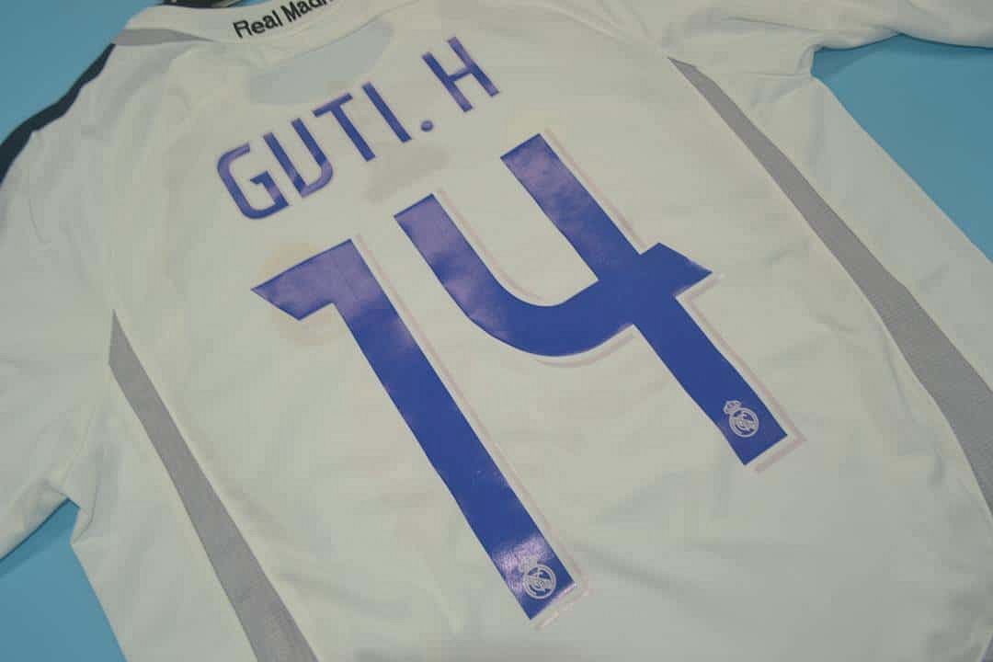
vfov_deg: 47.9
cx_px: 496
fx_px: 745
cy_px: 331
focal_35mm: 27
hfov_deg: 67.4
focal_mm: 18
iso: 200
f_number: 8
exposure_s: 1/60
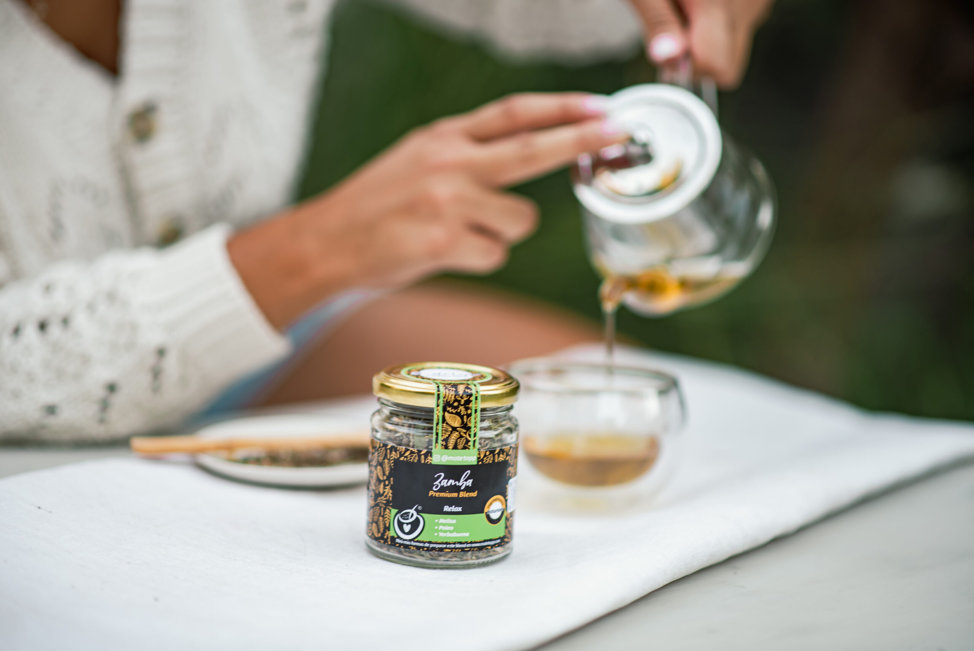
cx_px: 487
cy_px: 326
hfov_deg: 23.9
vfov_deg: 16.1
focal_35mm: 85
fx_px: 2301
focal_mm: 85
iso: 100
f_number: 1.8
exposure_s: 1/160
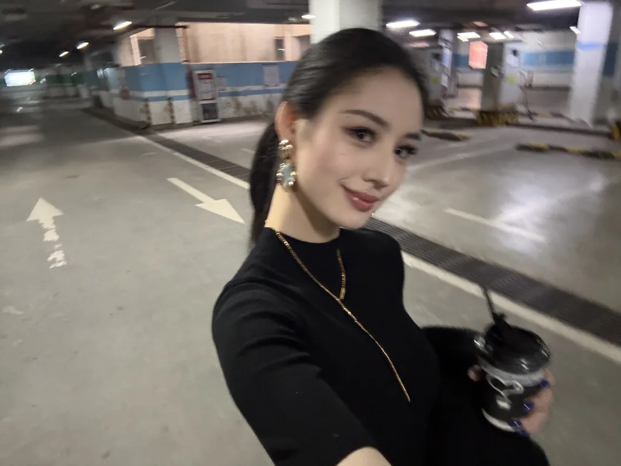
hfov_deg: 73.9
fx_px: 413
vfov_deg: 58.9
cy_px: 233
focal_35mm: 23
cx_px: 310
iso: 500
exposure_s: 1/20
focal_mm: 2.69
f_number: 1.9
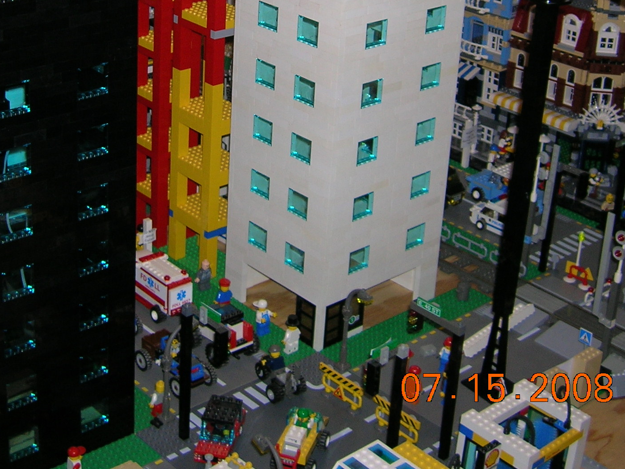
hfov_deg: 30.6
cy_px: 44
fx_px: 1137
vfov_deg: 22.7
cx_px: 234
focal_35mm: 63
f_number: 2.9
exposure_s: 1/60.1
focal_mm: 5.7
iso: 50
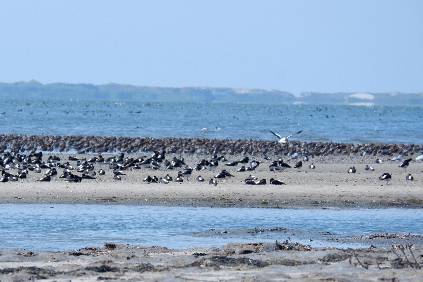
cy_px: 177
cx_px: 129
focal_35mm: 503
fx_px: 5910
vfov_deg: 2.7
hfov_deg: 4.1
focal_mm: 230
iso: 200
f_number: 9
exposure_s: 1/400
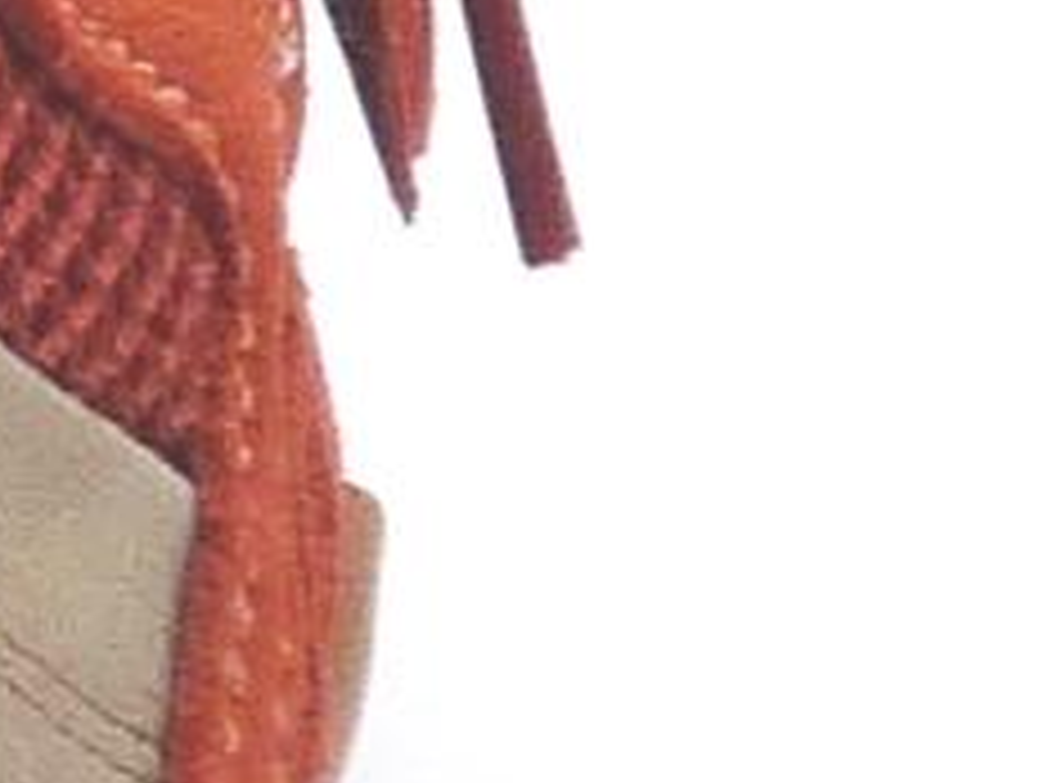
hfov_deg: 5.5
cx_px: -1071
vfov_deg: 4.2
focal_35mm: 351
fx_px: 10586
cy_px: 536
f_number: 5
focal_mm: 5.1
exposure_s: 1/200
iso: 100
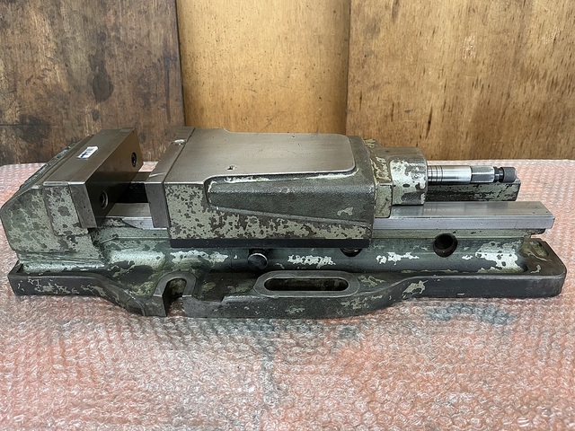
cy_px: 216
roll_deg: +2.5
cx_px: 288
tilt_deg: -32.2
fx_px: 432
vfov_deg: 53.1
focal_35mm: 26
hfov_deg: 67.3
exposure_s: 1/82
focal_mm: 5.1
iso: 125
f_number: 1.6
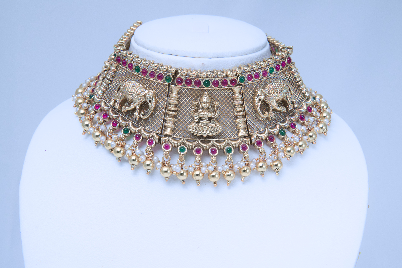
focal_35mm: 74
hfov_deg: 27.3
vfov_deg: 18.4
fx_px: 826
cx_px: 201
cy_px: 134
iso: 1600
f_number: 11
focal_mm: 74
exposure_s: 1/100
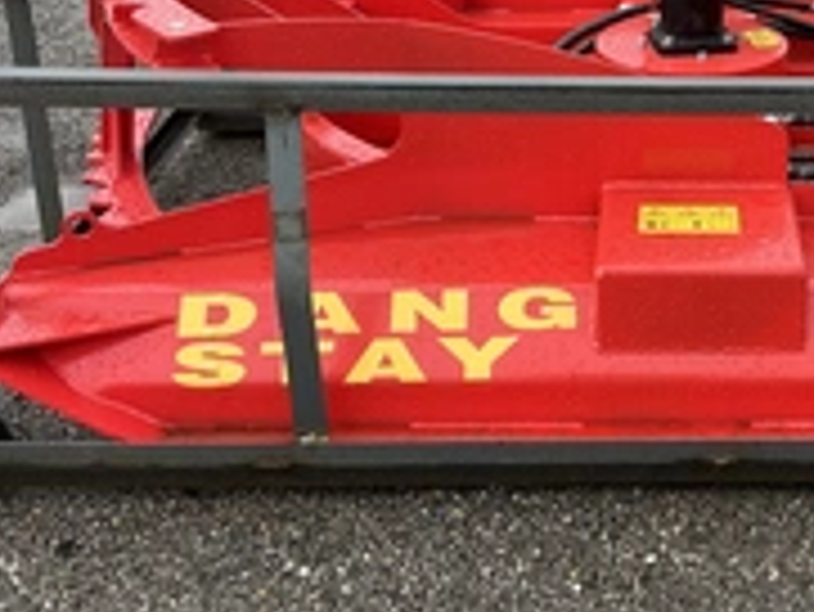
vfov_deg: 22.7
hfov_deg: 29.3
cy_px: 140
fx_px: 1506
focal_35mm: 64
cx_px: 688
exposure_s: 1/189
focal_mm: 3
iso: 20
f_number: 1.8
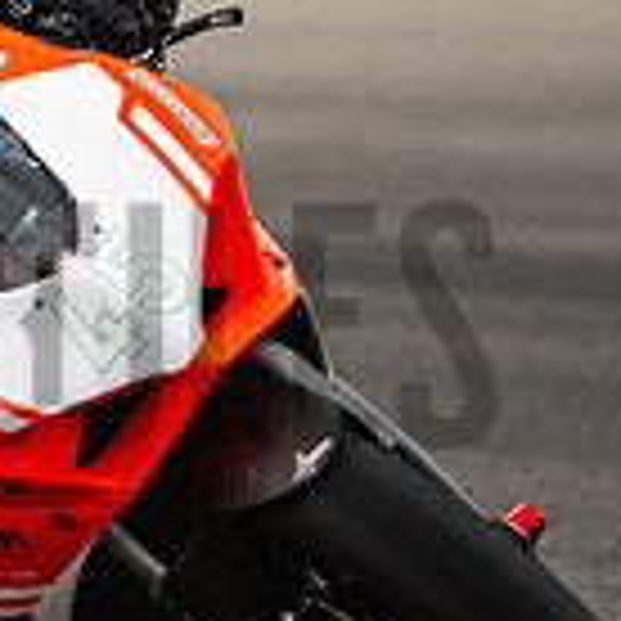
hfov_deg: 1.6
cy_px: 331
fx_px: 21778
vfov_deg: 1.6
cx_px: -454
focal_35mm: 1073
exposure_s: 1/5000
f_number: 2
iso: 400
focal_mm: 200
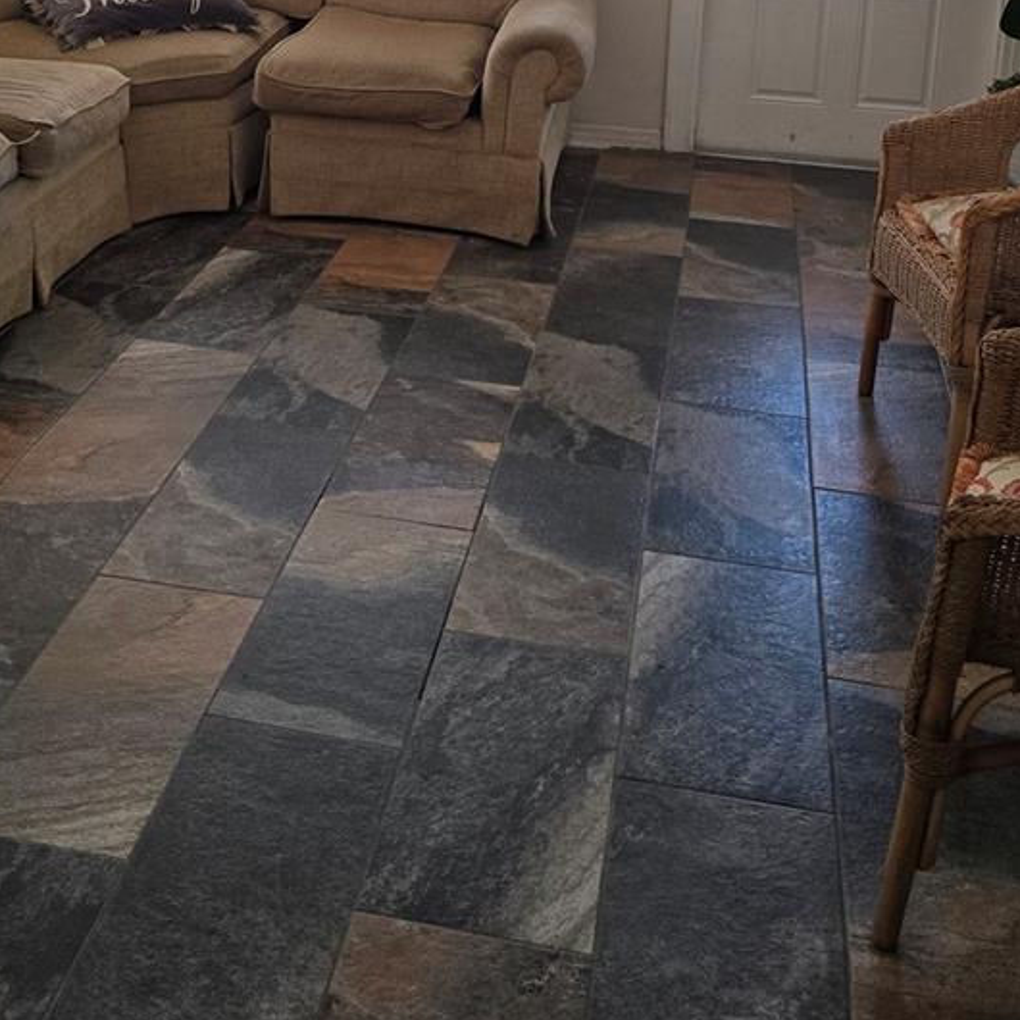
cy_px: -4
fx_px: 1534
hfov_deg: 36.6
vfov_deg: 33.6
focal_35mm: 46
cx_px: 385
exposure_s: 1/120
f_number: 1.7
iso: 200
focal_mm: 6.3
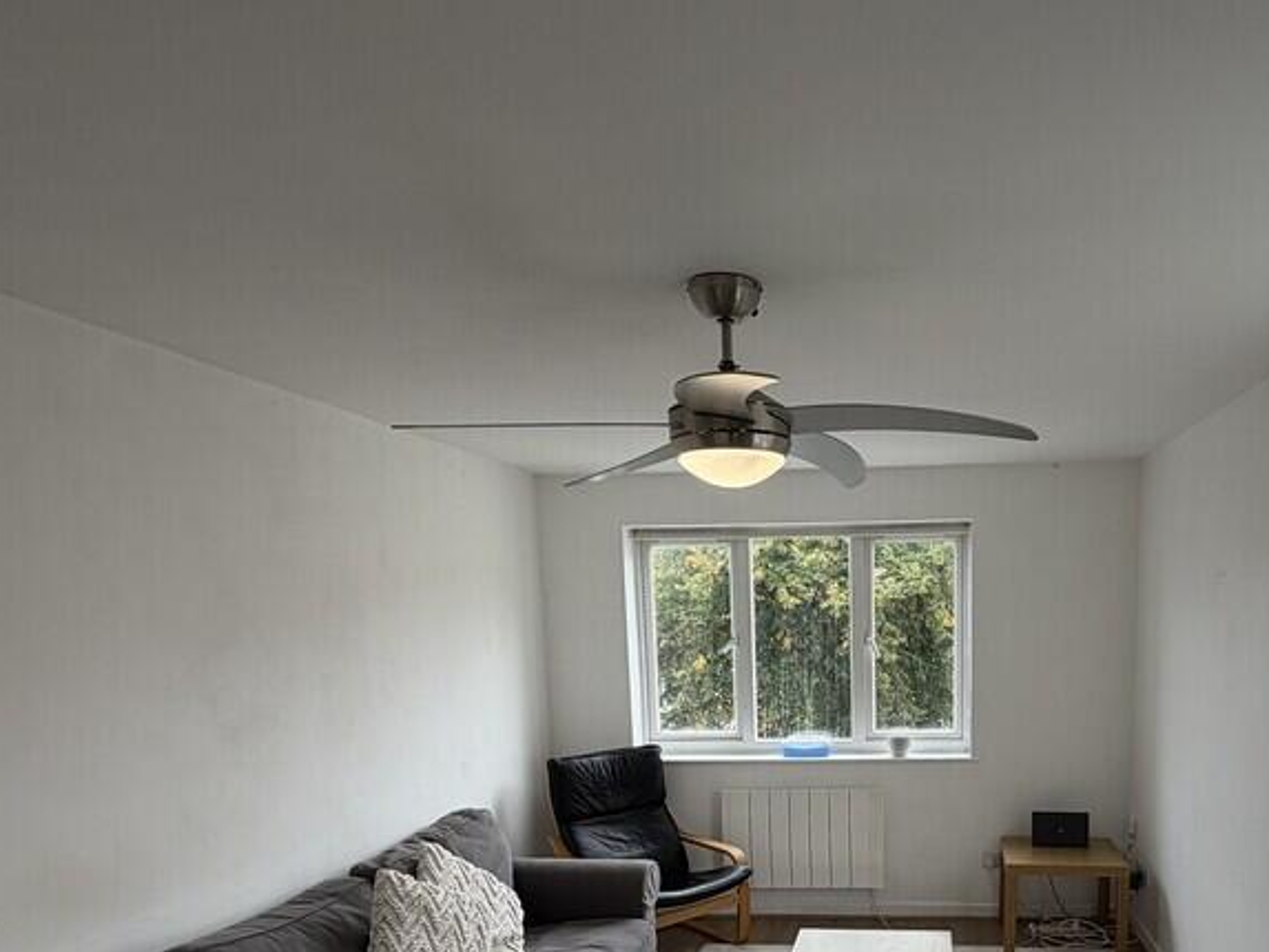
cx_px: 873
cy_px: 744
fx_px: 917
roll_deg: +0.6
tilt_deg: -9.1
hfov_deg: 67.0
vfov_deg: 51.9
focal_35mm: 25
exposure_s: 1/121
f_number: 2.2
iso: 40
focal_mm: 2.22
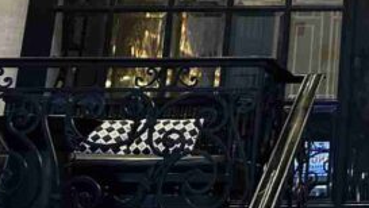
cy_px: -113
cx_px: 524
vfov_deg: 11.8
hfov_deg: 19.5
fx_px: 960
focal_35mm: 98
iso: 250
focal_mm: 6.9
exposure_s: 1/50
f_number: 1.8
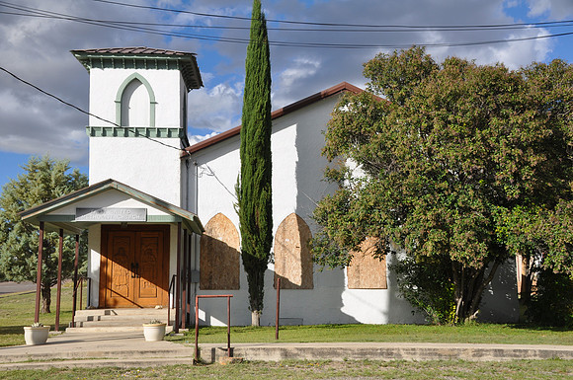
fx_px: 763
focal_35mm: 48
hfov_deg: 41.2
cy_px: 190
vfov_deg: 28.0
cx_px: 286
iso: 200
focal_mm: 32
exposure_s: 1/160
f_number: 13
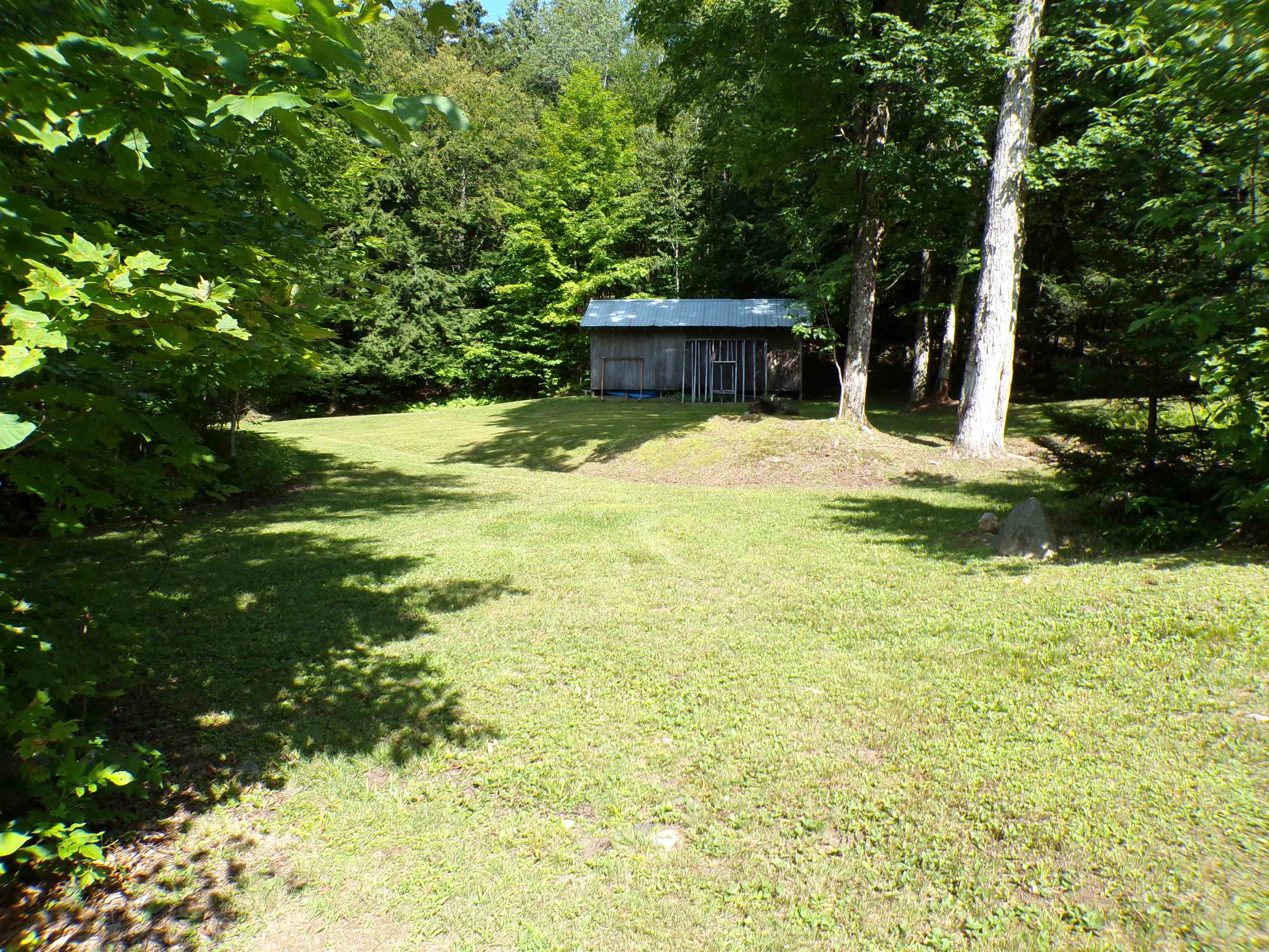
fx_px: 880
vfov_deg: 56.8
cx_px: 634
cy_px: 476
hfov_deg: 71.6
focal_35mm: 24
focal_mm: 4.3
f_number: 4.4
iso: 100
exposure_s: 1/200
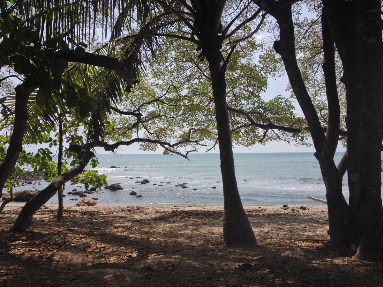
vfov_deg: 40.7
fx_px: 387
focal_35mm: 35
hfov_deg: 52.6
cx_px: 192
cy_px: 144
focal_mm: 4.28
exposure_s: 1/2404
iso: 50
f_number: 2.4
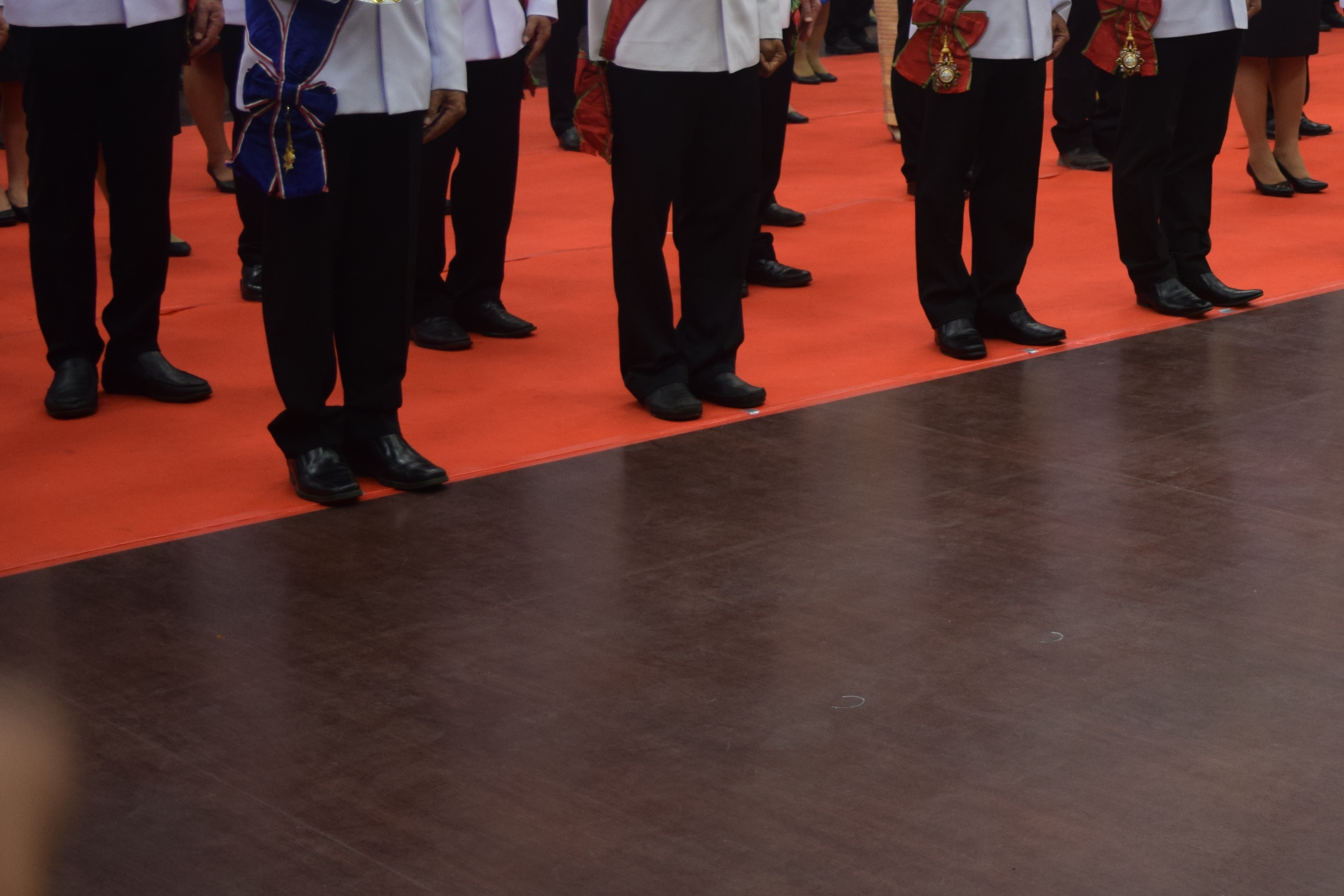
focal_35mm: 72
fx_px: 2686
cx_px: 1287
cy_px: 68
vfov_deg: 18.6
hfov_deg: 26.8
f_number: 4
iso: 450
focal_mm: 25
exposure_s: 1/60
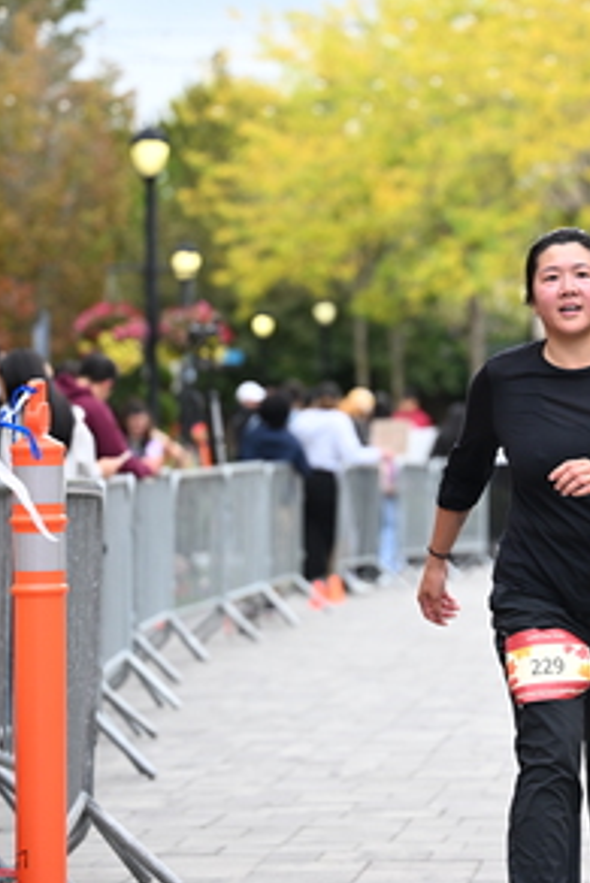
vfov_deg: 11.7
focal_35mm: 175
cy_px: 384
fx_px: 4297
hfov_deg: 7.8
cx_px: 549
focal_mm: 93
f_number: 2.8
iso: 640
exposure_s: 1/2000
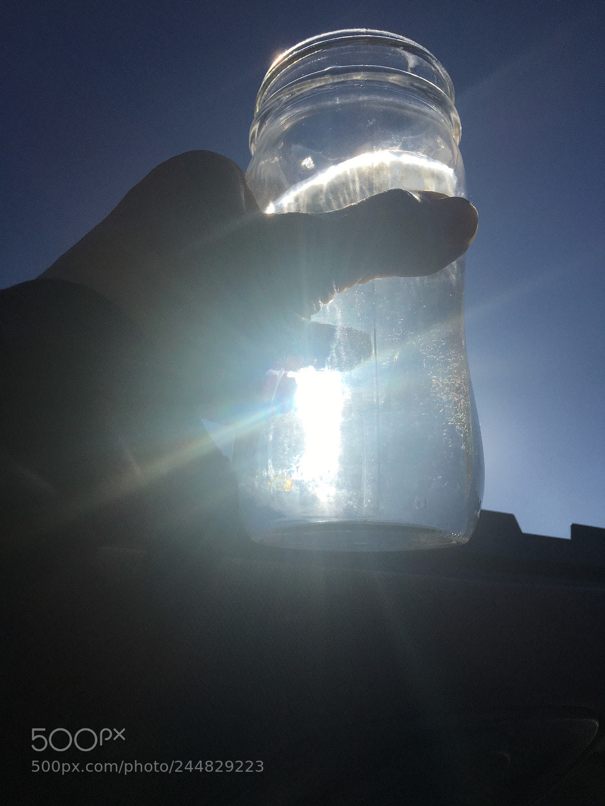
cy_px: 403
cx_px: 302
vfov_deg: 61.7
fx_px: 676
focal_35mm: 29
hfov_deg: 48.2
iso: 25
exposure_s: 1/12821
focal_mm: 4.15
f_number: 2.2
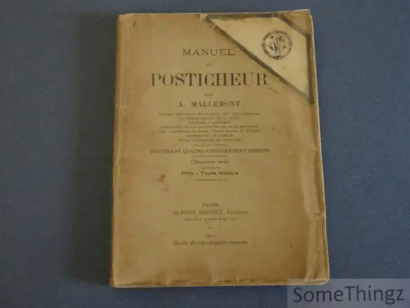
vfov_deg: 33.6
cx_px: 205
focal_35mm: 43
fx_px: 509
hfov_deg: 43.9
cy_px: 154
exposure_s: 1/20
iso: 800
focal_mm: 7.3
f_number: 4.5
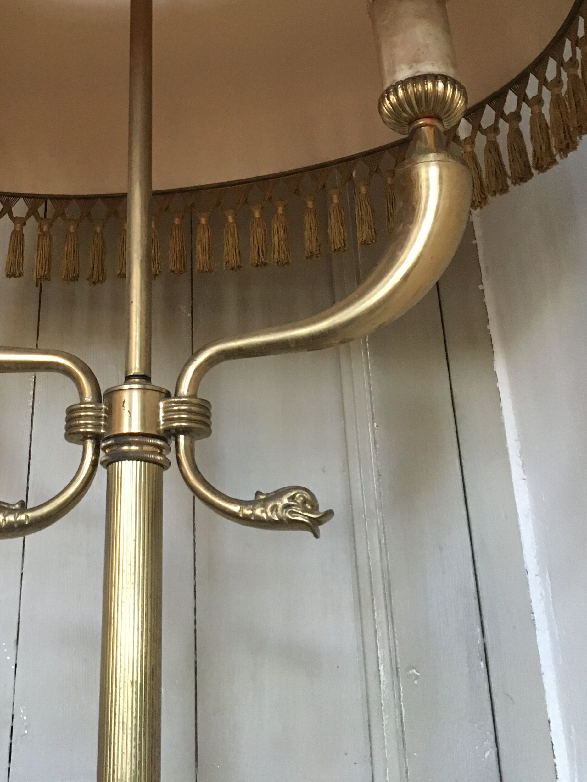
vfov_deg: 38.8
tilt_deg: +26.0
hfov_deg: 30.2
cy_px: 149
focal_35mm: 47
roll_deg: +0.6
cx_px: 131
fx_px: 1063
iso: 200
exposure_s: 1/25
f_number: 2.2
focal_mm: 4.15
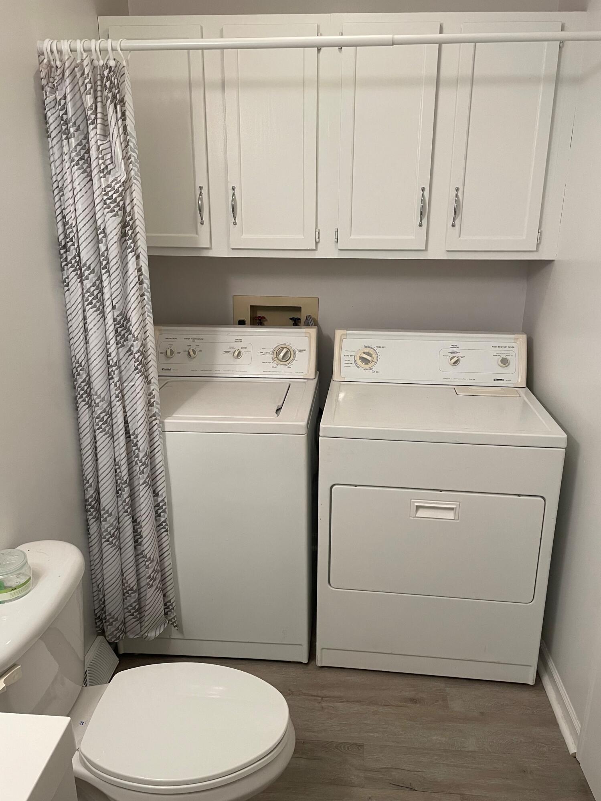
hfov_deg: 53.0
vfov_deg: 67.3
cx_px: 300
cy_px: 400
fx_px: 602
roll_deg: -1.1
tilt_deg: -17.3
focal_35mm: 26
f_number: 1.6
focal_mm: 4.2
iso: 125
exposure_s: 1/60
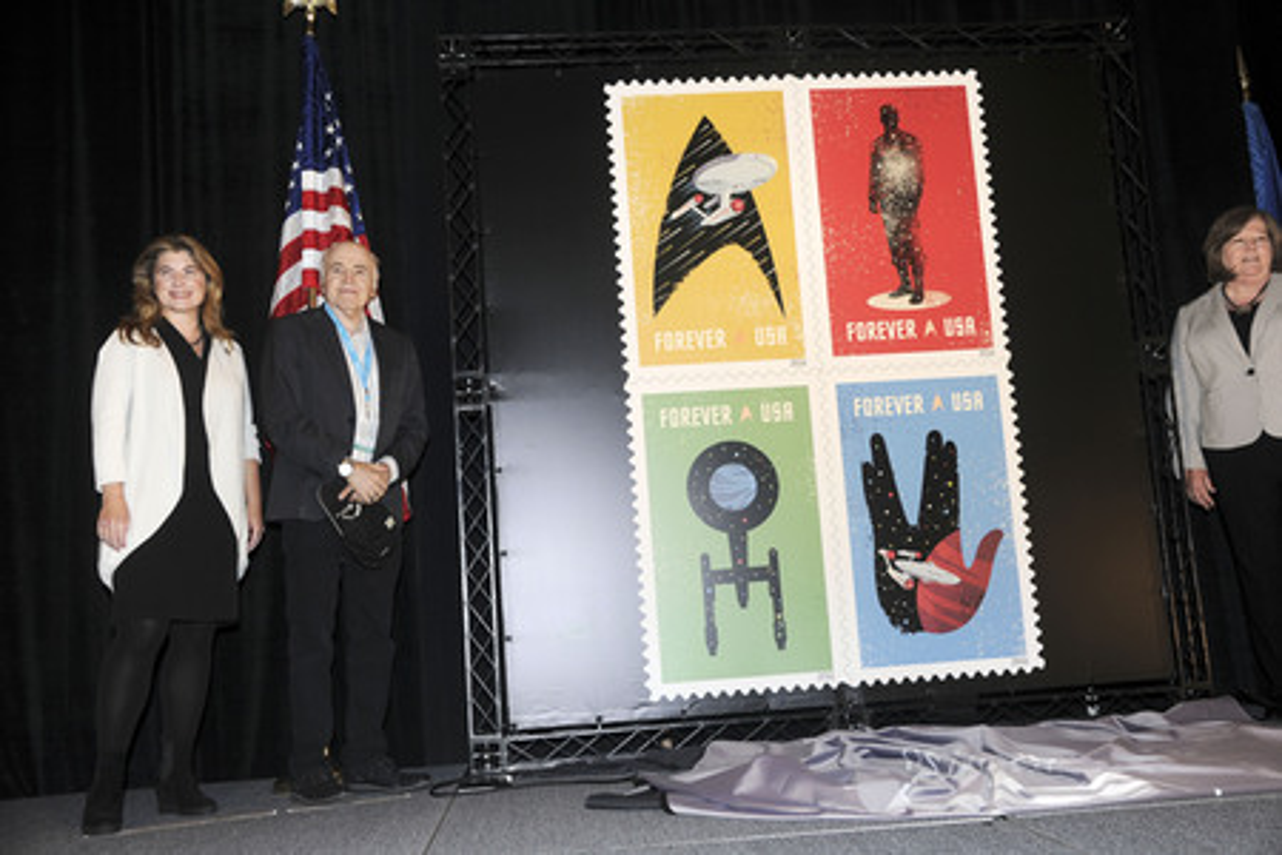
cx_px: 641
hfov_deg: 54.4
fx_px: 1246
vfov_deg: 37.9
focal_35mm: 35
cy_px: 428
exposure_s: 1/250
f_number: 5.6
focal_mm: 35
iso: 800
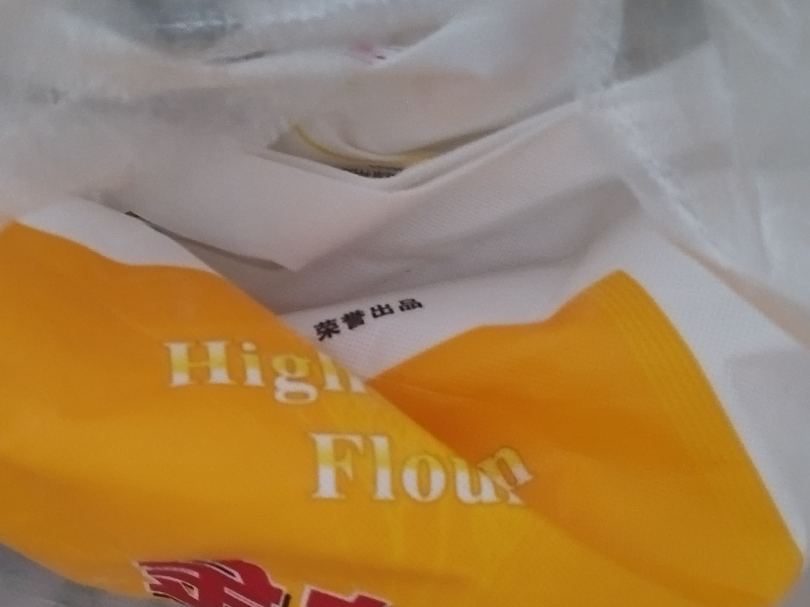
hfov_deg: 52.8
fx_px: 796
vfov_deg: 41.4
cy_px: 389
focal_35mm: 34
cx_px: 262
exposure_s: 1/14.3
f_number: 1.9
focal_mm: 5.52
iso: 4270
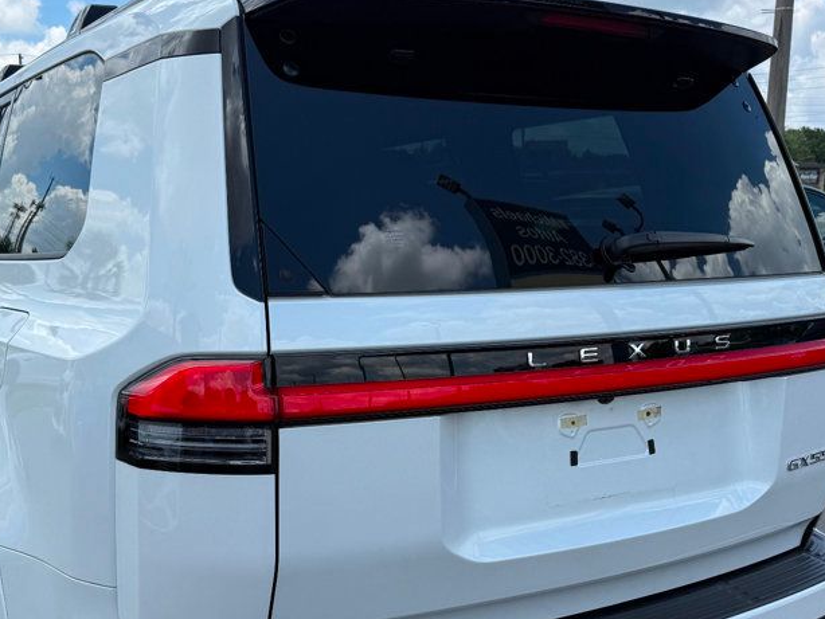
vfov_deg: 35.7
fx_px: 954
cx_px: 322
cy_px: 404
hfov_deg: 46.5
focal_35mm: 40
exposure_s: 1/3759
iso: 80
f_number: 1.78
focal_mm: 6.76
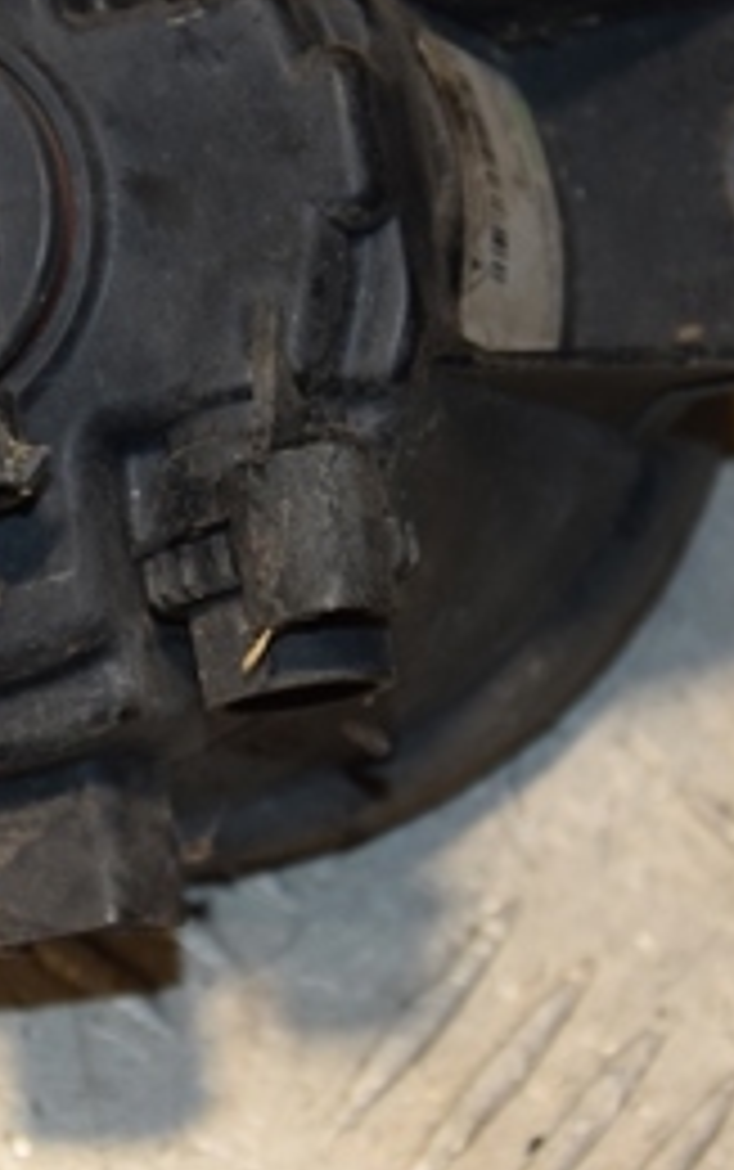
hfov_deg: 5.3
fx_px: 7920
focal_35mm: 248
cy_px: 356
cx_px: 68
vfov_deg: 8.4
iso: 800
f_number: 5.3
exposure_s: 1/200
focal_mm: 66
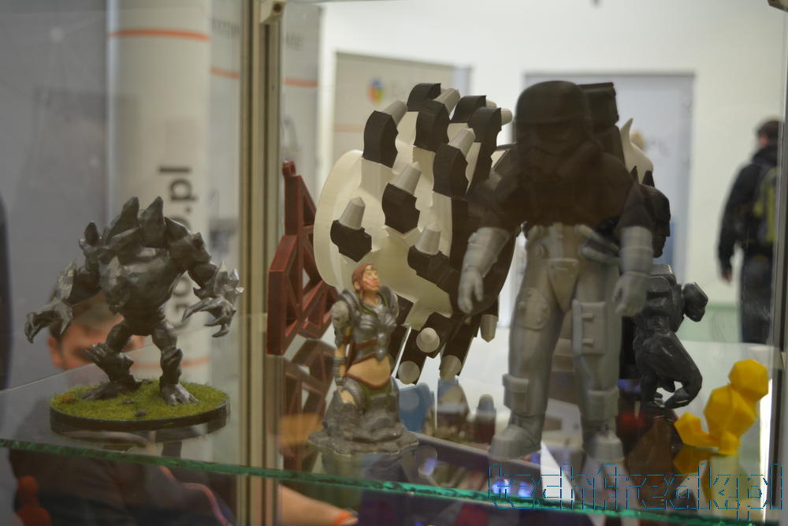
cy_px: 263
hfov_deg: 38.9
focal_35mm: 51
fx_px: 1116
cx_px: 394
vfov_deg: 26.5
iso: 800
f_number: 4.5
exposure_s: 1/60
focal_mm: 34
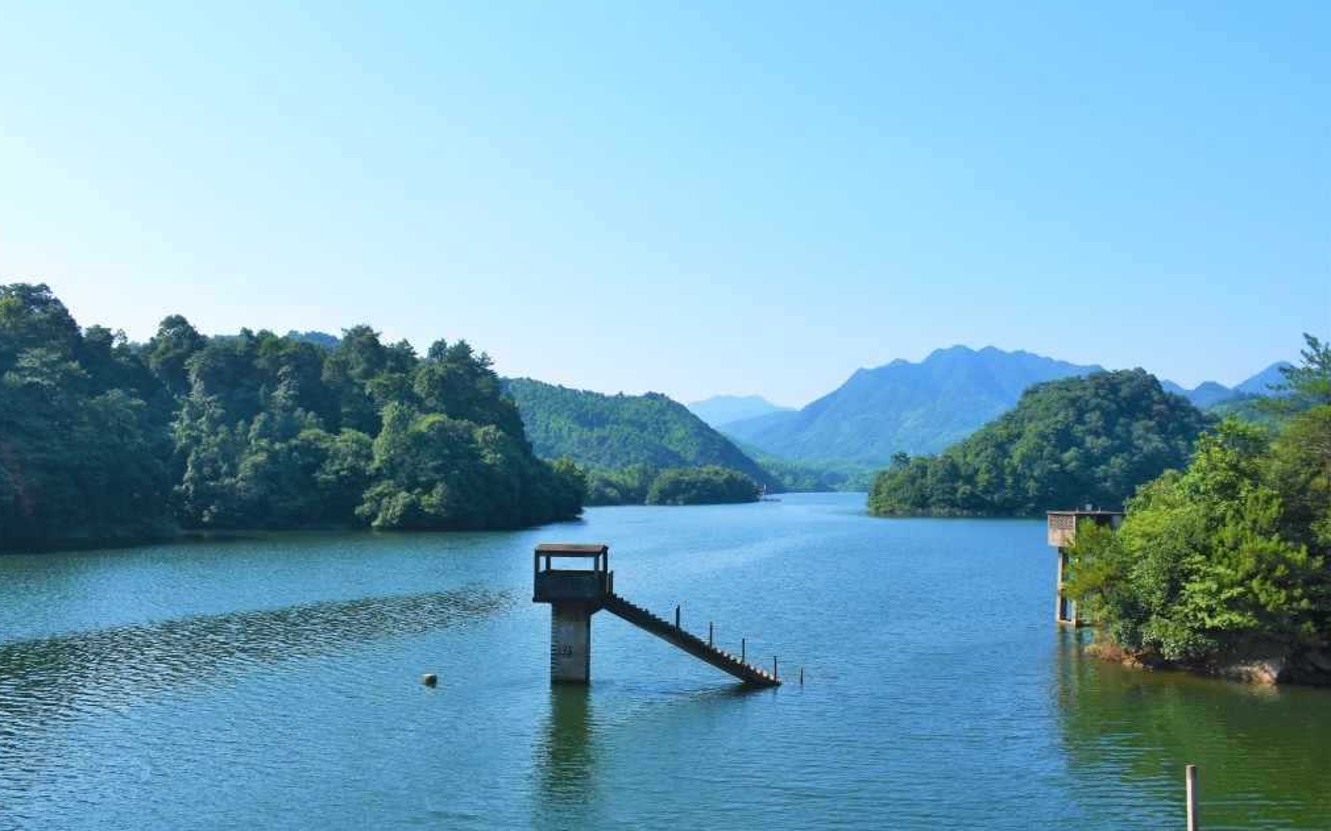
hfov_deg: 61.2
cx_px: 658
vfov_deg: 40.6
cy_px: 439
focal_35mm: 31
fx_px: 1124
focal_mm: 20
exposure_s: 1/500
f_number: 8
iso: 160
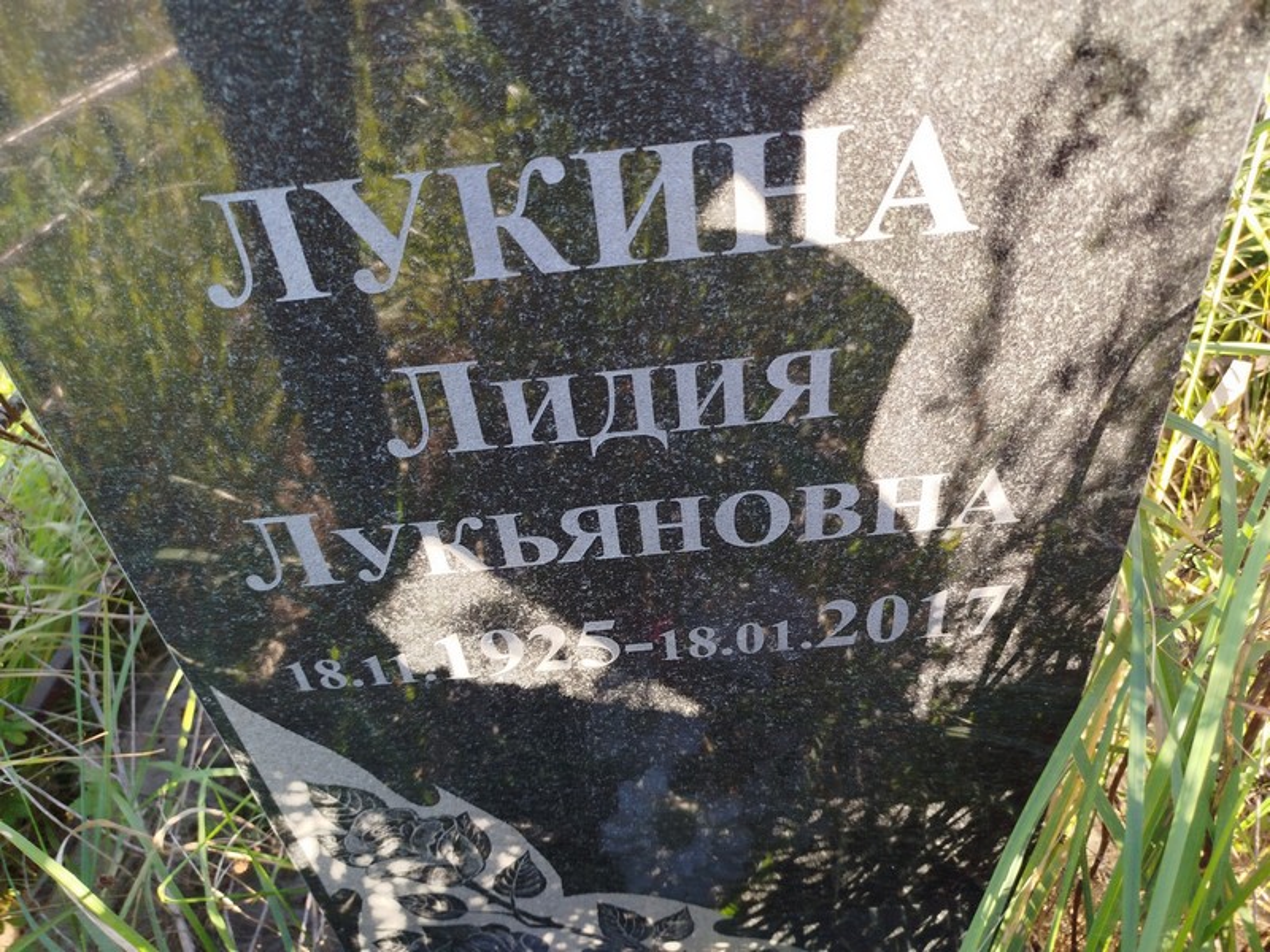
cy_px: 476
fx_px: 881
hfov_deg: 71.6
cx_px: 635
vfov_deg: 56.8
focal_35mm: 24
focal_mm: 5.31
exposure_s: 1/109
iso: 50
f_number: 1.7
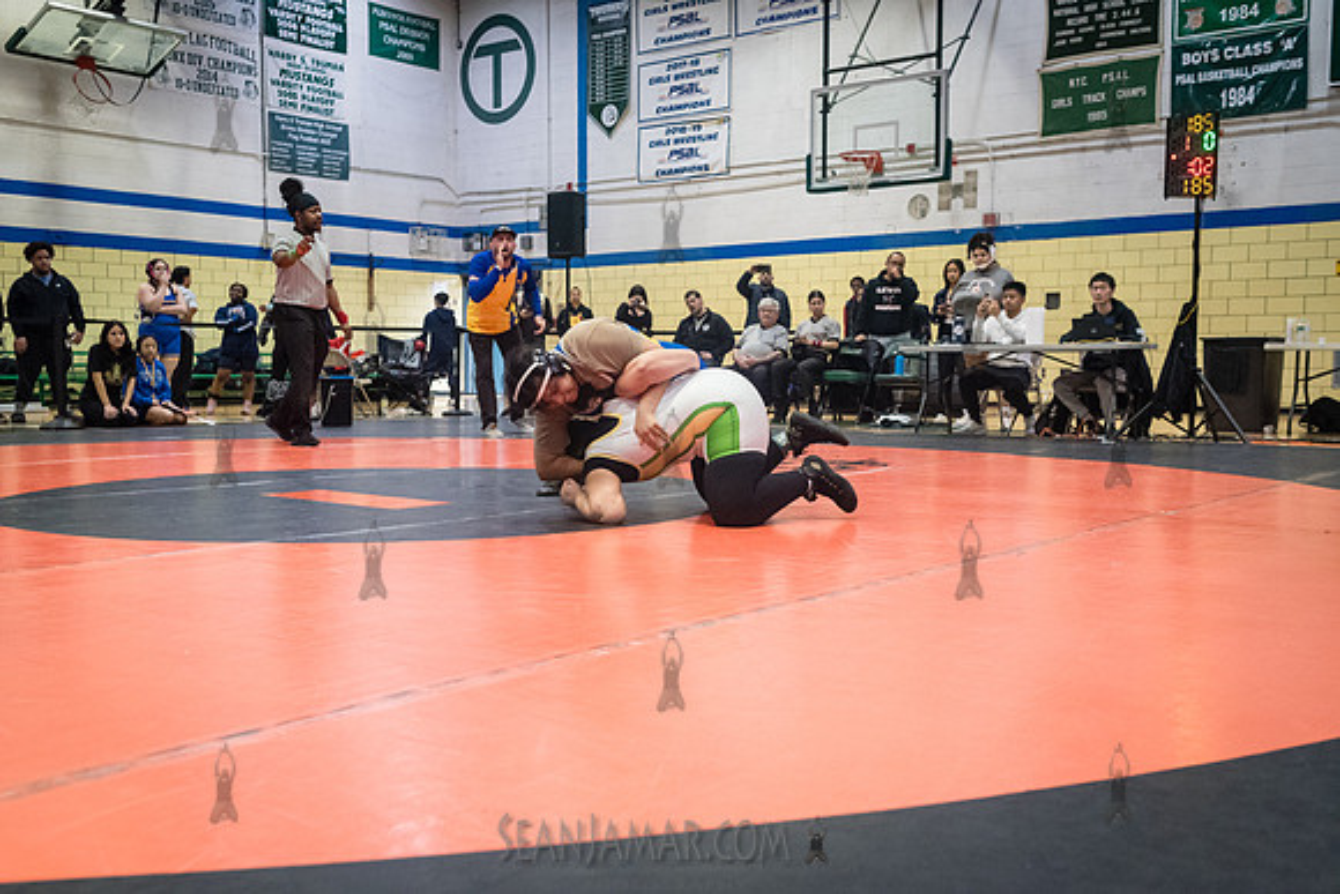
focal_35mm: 35
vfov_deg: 37.4
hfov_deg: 53.8
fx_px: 1320
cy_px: 447
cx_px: 665
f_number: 4
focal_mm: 35
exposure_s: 1/400
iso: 8000
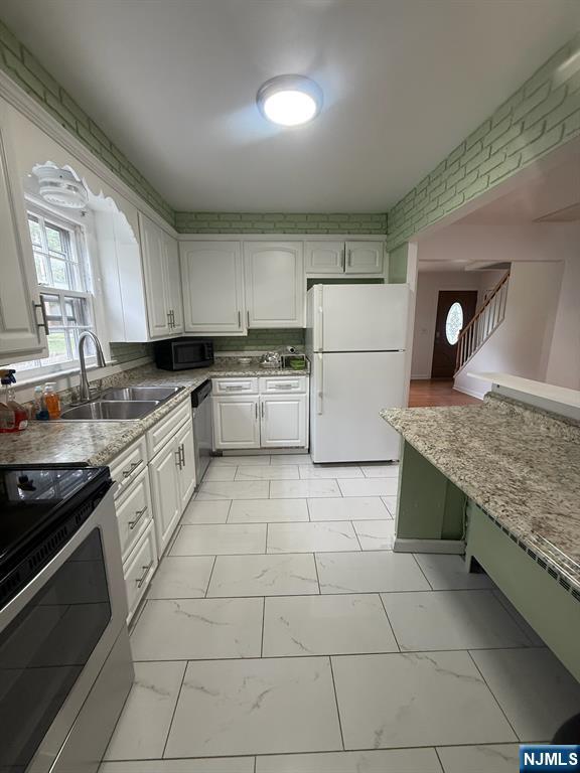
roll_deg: -0.5
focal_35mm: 14
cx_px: 290
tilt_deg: -11.0
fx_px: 313
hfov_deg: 85.7
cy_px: 386
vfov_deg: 102.1
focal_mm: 2.22
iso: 250
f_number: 2.2
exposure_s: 1/120
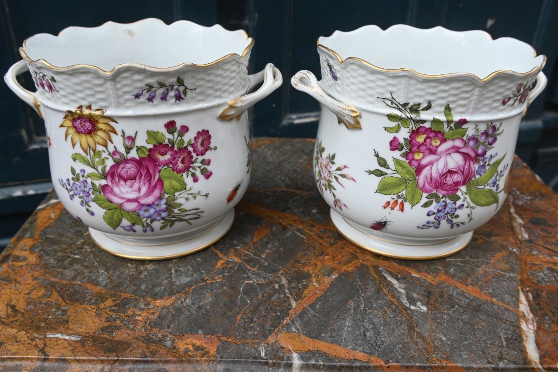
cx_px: 279
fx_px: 511
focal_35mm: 33
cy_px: 186
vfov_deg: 40.0
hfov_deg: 57.2
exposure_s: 1/250
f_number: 5.6
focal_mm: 22
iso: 180
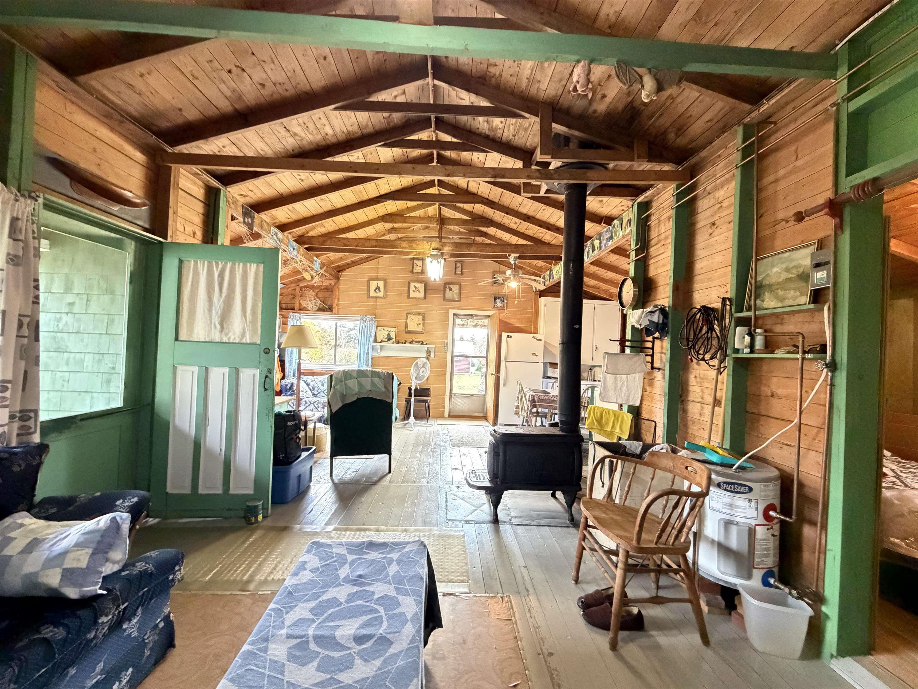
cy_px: 344
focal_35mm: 14
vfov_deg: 85.7
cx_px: 459
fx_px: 371
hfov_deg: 102.1
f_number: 2.2
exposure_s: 1/60
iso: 1250
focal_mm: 2.22
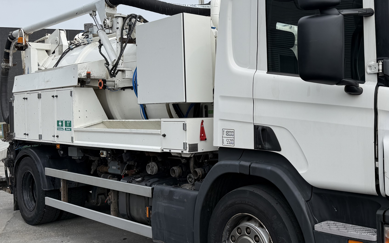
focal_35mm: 43
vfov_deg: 29.9
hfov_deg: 45.5
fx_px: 456
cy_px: 116
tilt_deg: -0.3
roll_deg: +0.8
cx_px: 258
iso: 80
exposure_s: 1/4405
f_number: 1.78
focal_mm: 6.76
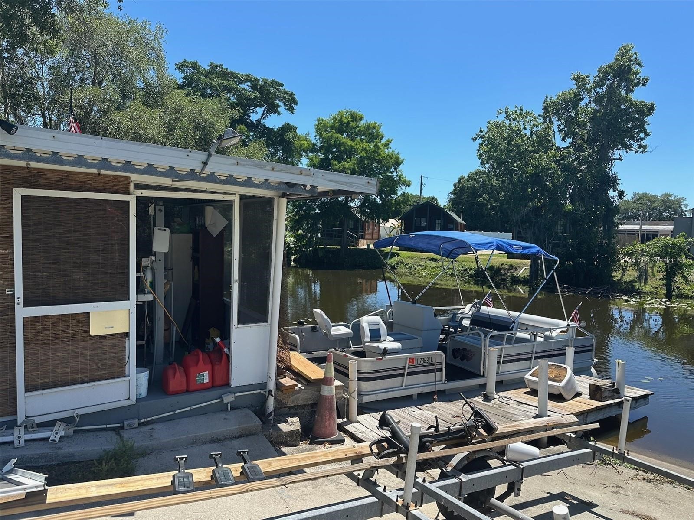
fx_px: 481
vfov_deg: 56.8
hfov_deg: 71.6
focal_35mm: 24
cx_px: 347
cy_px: 260
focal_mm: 6.86
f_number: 1.78
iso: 80
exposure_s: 1/3058
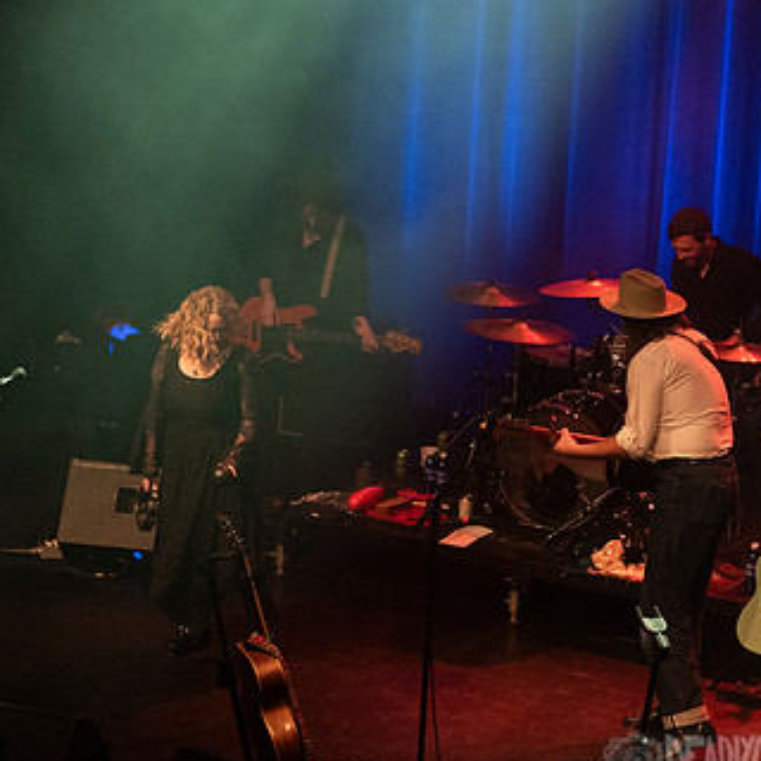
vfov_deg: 13.4
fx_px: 3233
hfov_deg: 13.4
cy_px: 263
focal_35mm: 130
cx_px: 225
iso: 2500
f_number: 3.2
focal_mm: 70
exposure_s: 1/160
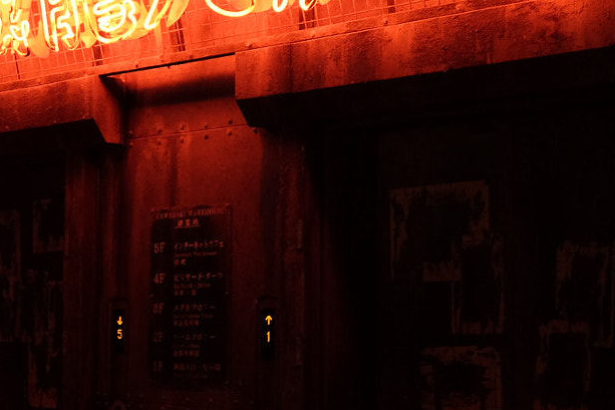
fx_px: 1606
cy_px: 200
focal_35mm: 94
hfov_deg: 20.4
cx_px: -99
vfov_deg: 14.6
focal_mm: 24.3
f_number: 5
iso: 1250
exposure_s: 1/8
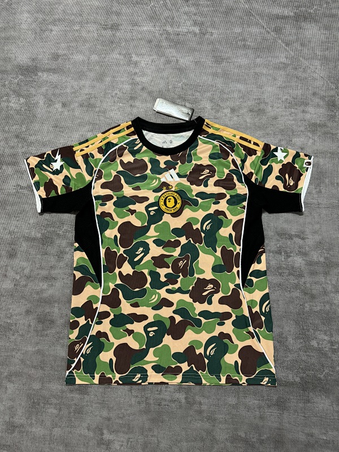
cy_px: 226
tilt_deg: -79.2
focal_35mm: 24
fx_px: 313
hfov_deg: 56.8
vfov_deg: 71.6
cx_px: 170
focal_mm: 6.76
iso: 250
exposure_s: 1/60
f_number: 1.78
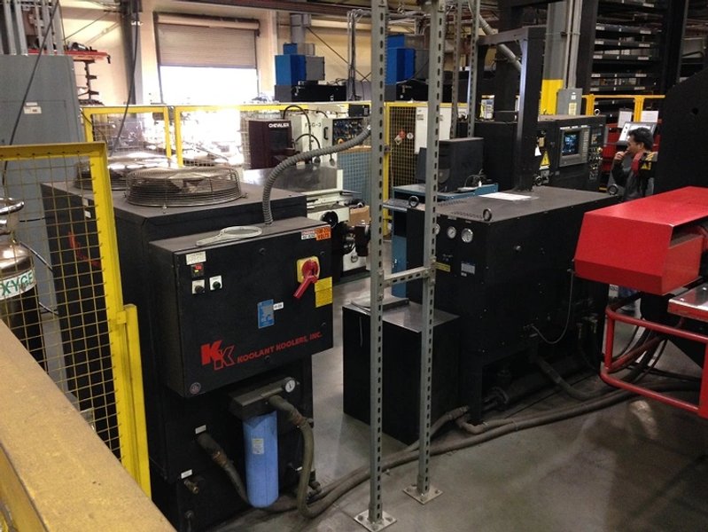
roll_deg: +0.0
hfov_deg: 55.3
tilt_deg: -17.0
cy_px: 266
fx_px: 675
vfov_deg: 43.0
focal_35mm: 33
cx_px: 354
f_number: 2.4
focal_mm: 4.12
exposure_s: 1/20
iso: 250
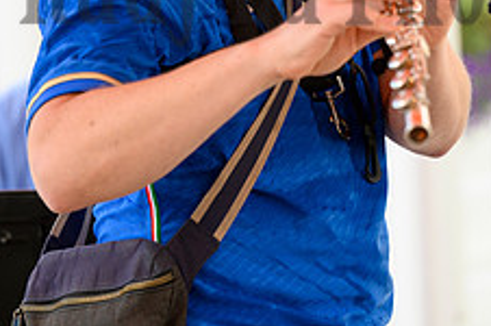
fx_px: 3527
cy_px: -35
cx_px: 305
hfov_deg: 8.0
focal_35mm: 259
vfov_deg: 5.3
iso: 400
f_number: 2.8
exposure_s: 1/800
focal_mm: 130
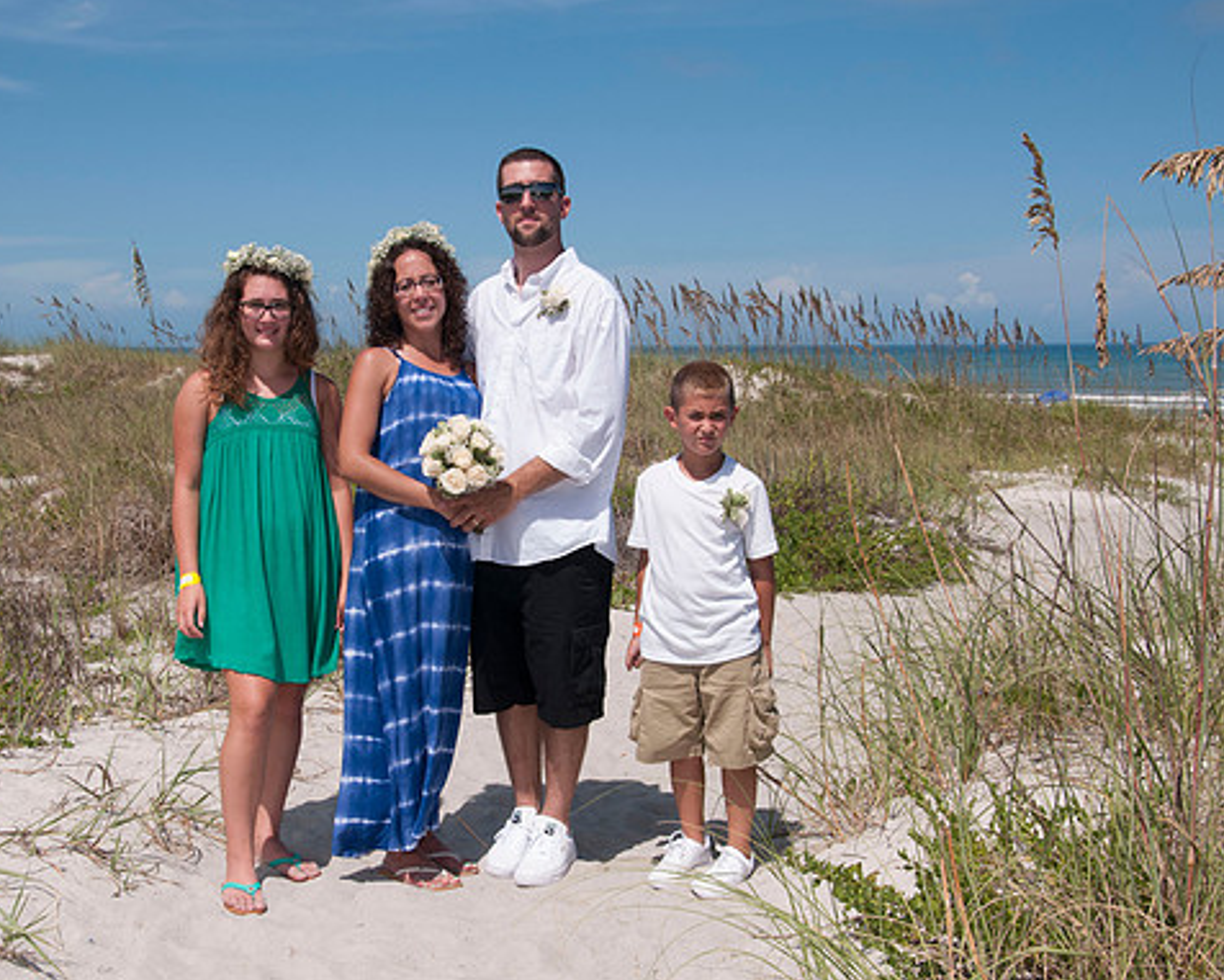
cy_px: 490
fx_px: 1739
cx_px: 481
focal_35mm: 48
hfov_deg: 38.6
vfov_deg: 31.5
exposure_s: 1/250
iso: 100
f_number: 11
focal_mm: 28
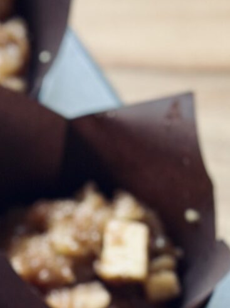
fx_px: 2226
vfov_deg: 7.8
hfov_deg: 5.7
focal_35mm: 251
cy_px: 378
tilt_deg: -60.0
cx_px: -336
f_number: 1.78
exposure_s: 1/75
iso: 125
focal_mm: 6.86
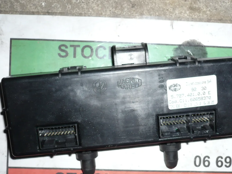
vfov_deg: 31.4
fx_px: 308
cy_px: 107
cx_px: 136
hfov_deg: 41.1
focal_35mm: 46
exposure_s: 1/30
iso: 100
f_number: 2.8
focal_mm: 5.8
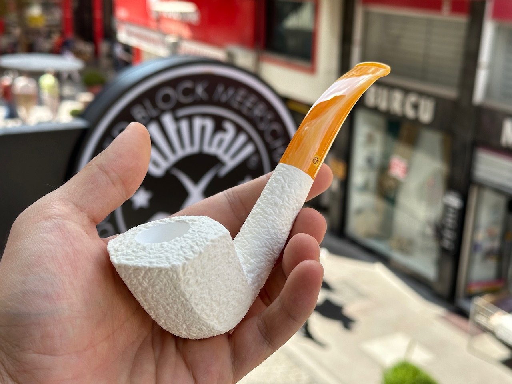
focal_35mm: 48
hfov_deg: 39.7
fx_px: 710
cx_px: 256
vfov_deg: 30.3
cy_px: 192
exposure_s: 1/1062
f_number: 1.78
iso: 64
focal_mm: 6.86
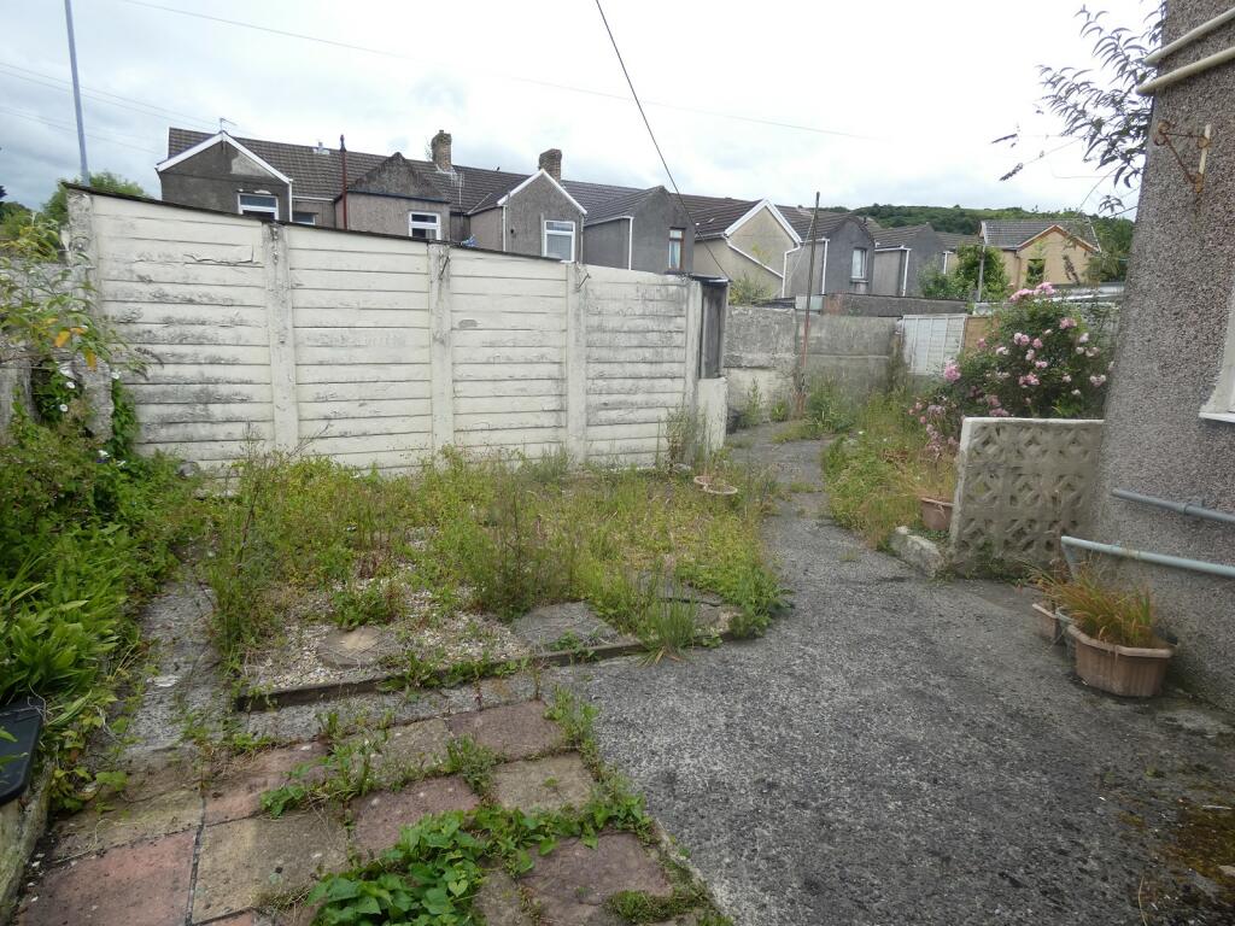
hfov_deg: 81.7
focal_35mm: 20
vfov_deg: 66.0
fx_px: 714
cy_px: 463
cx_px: 618
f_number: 2.8
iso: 80
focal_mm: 3.6
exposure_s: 1/1000
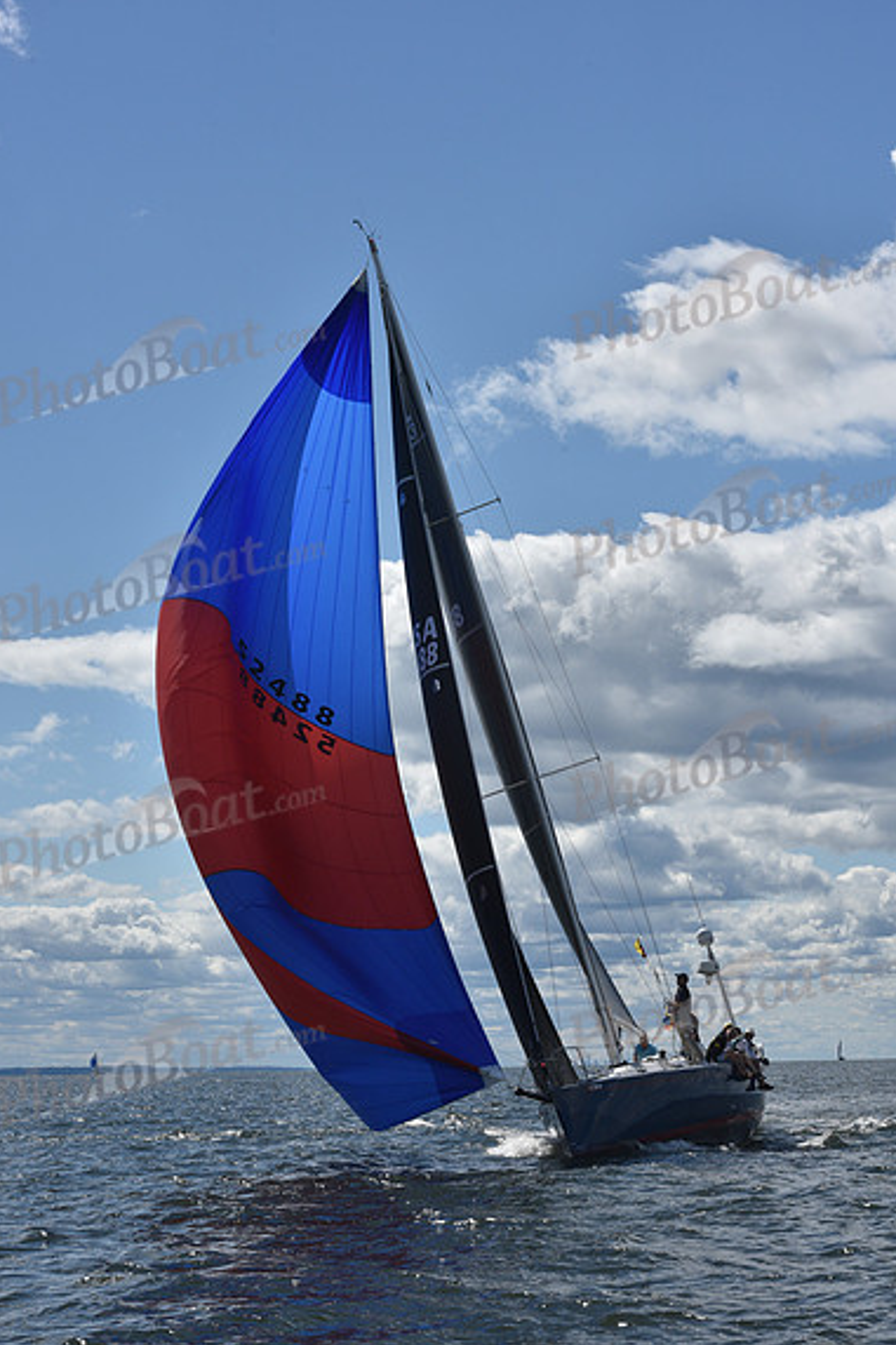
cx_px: 448
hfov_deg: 19.2
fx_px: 2652
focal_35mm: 71
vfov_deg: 28.5
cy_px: 672
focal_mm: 70
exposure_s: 1/800
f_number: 13
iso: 250
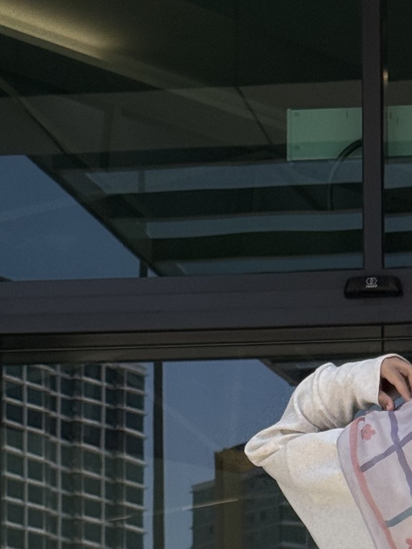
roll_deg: +0.3
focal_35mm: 150
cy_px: 706
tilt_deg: +7.3
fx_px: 2380
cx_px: 507
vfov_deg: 12.8
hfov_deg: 9.7
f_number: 1.78
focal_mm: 6.76
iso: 64
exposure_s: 1/3378
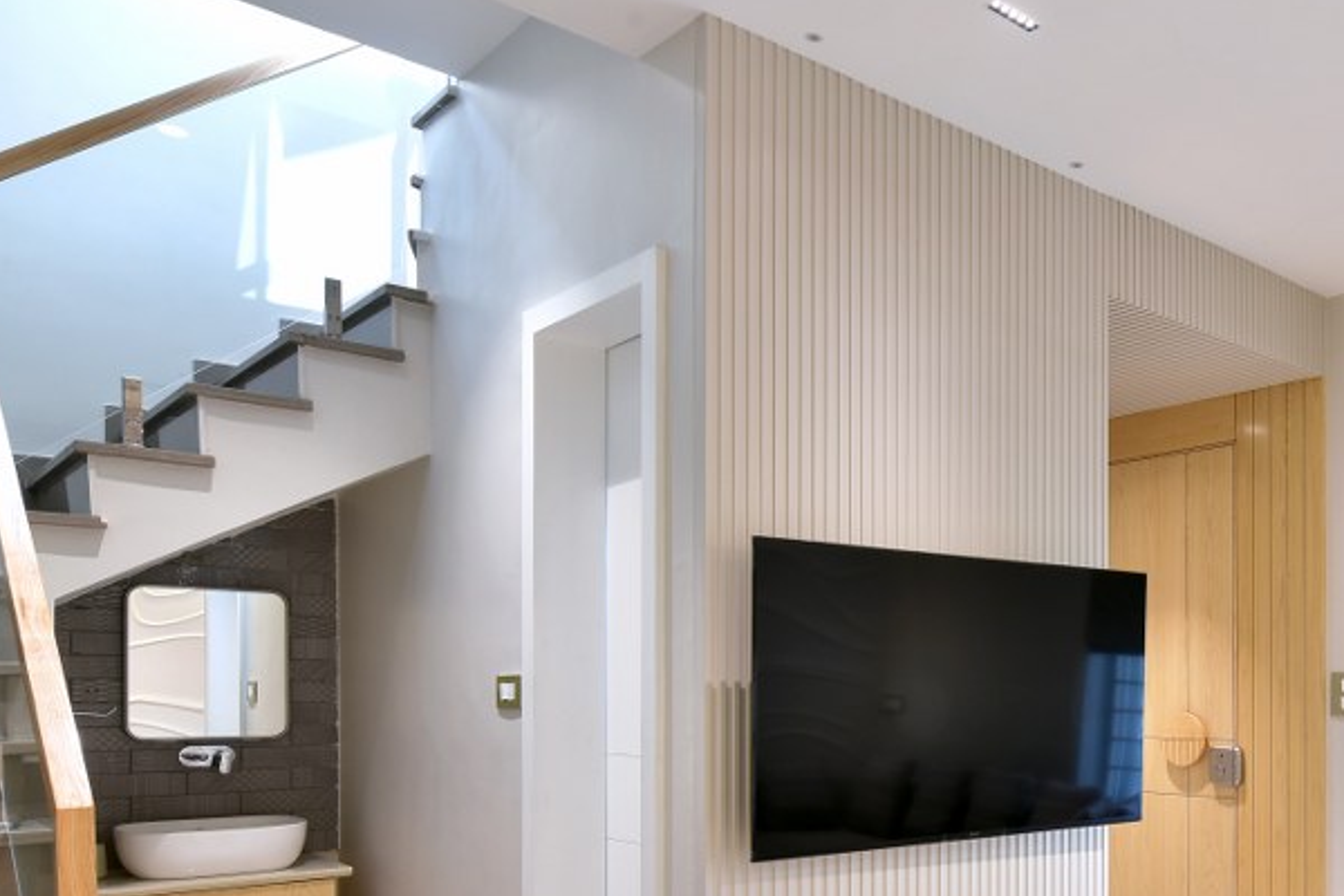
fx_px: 1195
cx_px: 1057
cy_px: 730
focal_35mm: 32
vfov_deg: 39.3
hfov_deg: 55.0
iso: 280
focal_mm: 15
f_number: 11
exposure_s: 1/5
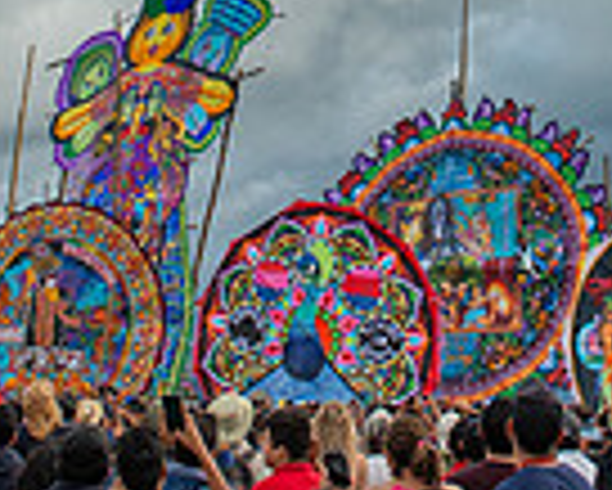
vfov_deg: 15.3
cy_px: -146
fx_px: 1740
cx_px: 432
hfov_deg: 19.8
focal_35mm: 96
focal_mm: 24
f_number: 4
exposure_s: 1/640
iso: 200
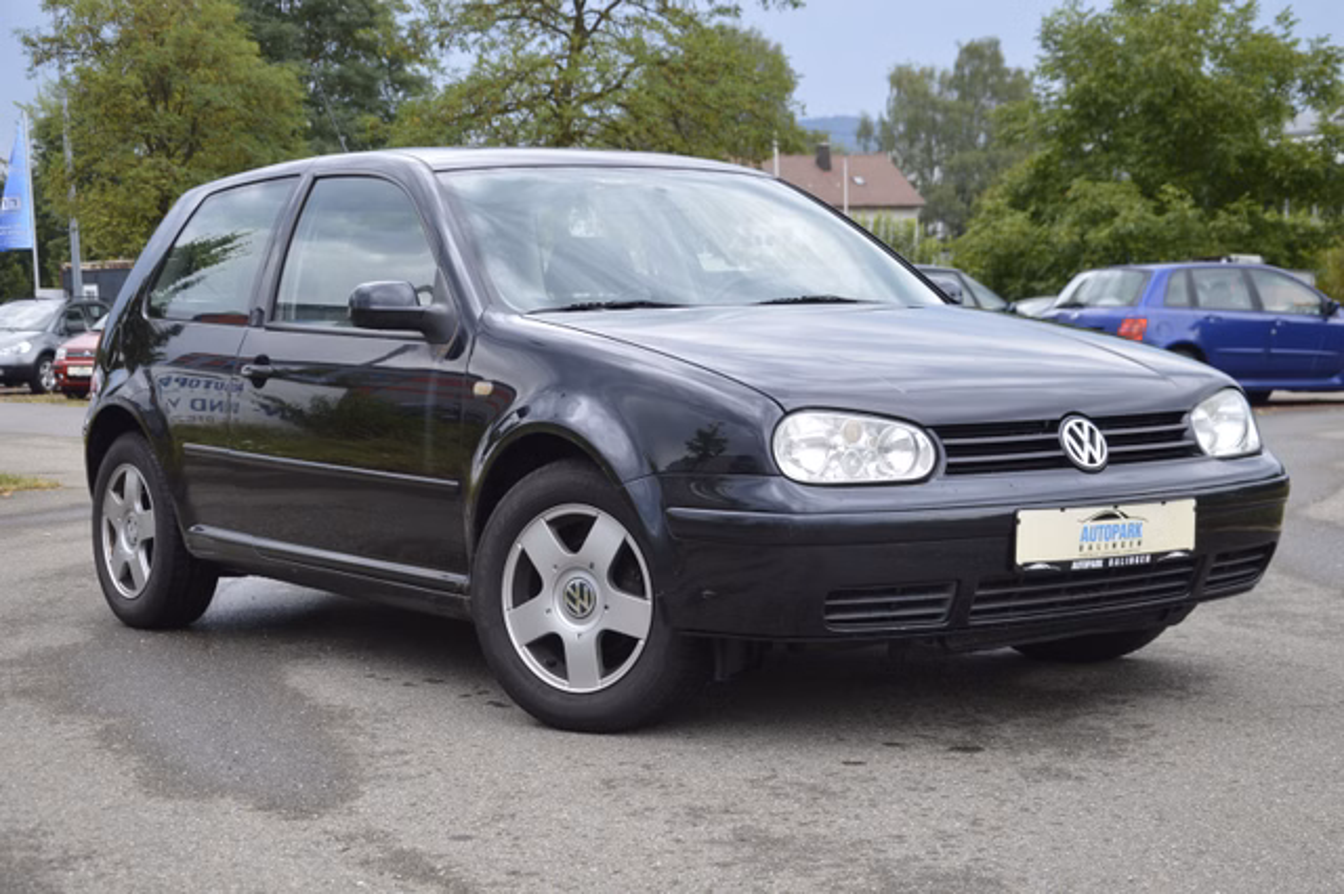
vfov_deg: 22.6
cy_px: 447
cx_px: 672
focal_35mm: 60
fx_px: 2239
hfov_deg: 33.4
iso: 220
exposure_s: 1/125
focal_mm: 40
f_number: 5.6
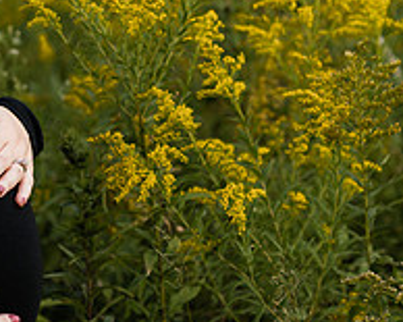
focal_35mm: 238
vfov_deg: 6.5
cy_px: 189
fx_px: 2837
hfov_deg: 8.1
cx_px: -27
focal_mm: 85
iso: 200
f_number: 2.8
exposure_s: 1/640
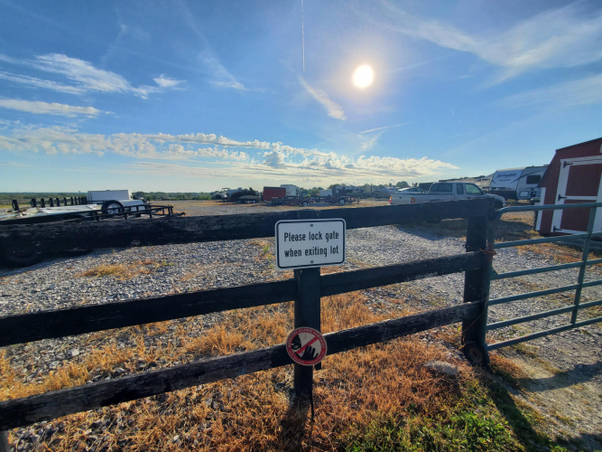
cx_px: 301
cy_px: 226
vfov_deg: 89.9
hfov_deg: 106.2
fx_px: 226
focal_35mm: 13
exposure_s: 1/2186
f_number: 2.2
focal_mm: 1.8
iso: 50
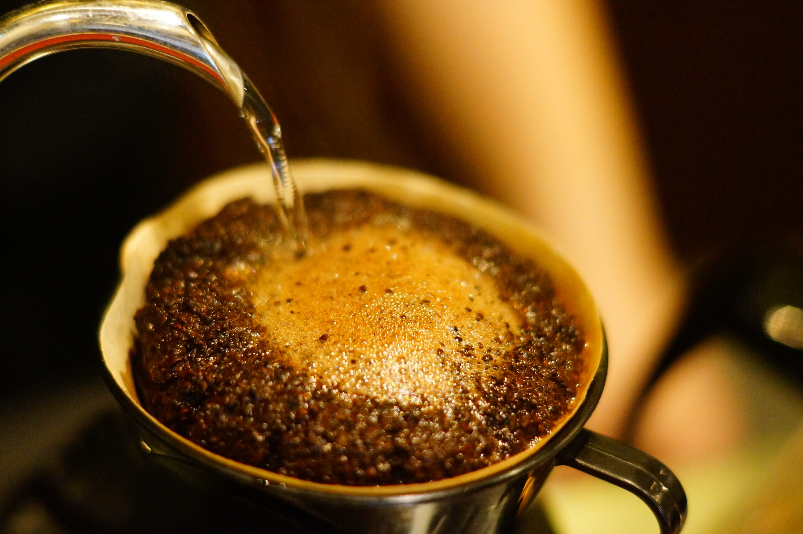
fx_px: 1671
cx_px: 402
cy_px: 267
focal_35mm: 75
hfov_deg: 27.0
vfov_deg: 18.1
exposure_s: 1/500
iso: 3200
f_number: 1.8
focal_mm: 50
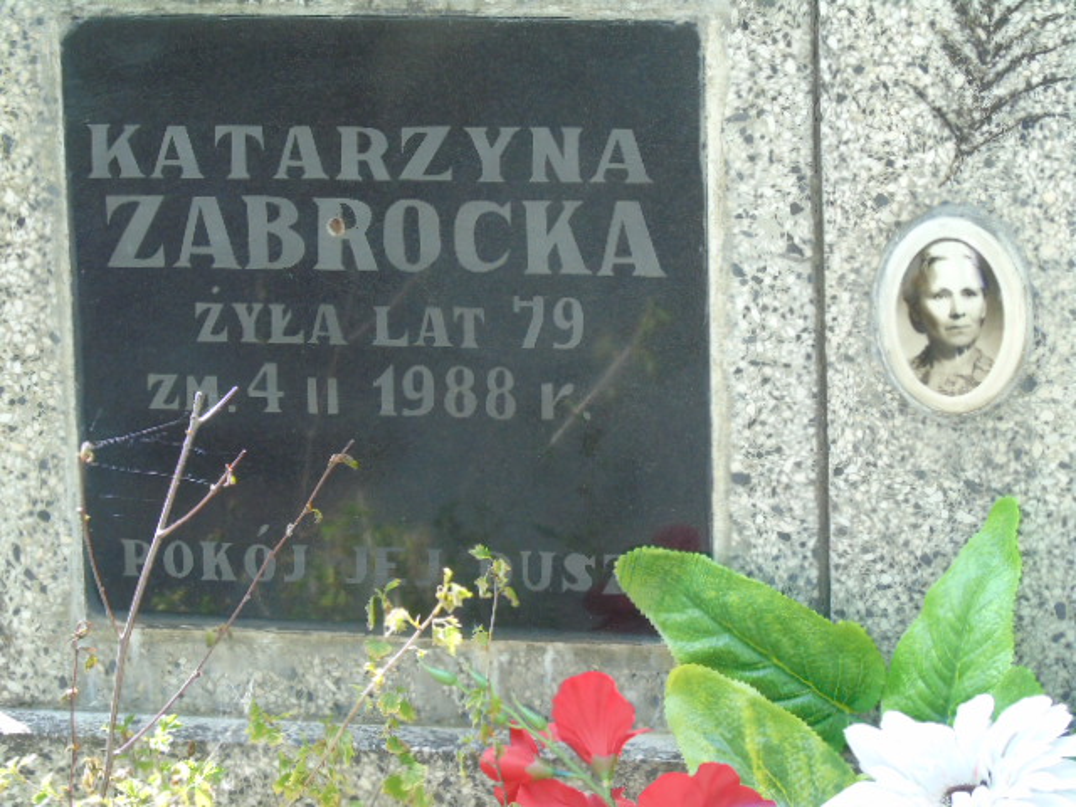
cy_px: 404
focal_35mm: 162
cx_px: 538
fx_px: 5036
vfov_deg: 9.2
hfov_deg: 12.2
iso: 250
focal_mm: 29
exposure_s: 1/125
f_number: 4.9
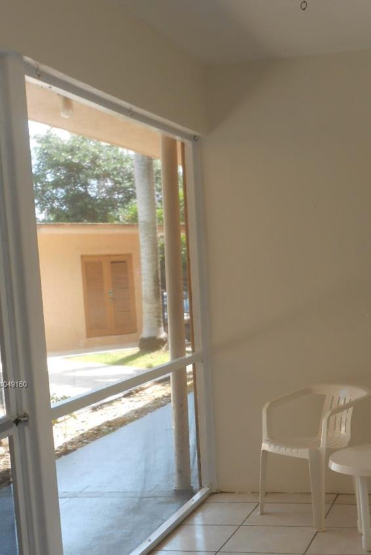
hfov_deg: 24.0
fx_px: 865
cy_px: 385
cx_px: 264
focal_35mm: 56
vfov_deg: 35.2
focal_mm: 6.8
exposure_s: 1/50
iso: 80
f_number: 4.2
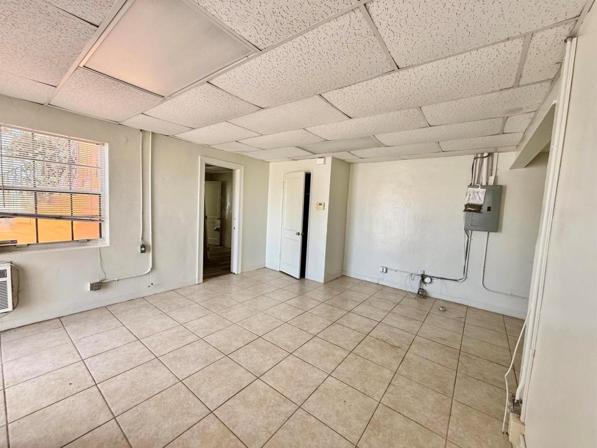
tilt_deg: -4.3
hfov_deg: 102.1
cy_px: 224
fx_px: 241
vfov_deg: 85.7
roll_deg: -3.0
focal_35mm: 14
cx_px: 298
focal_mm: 2.22
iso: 100
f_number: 2.2
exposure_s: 1/99
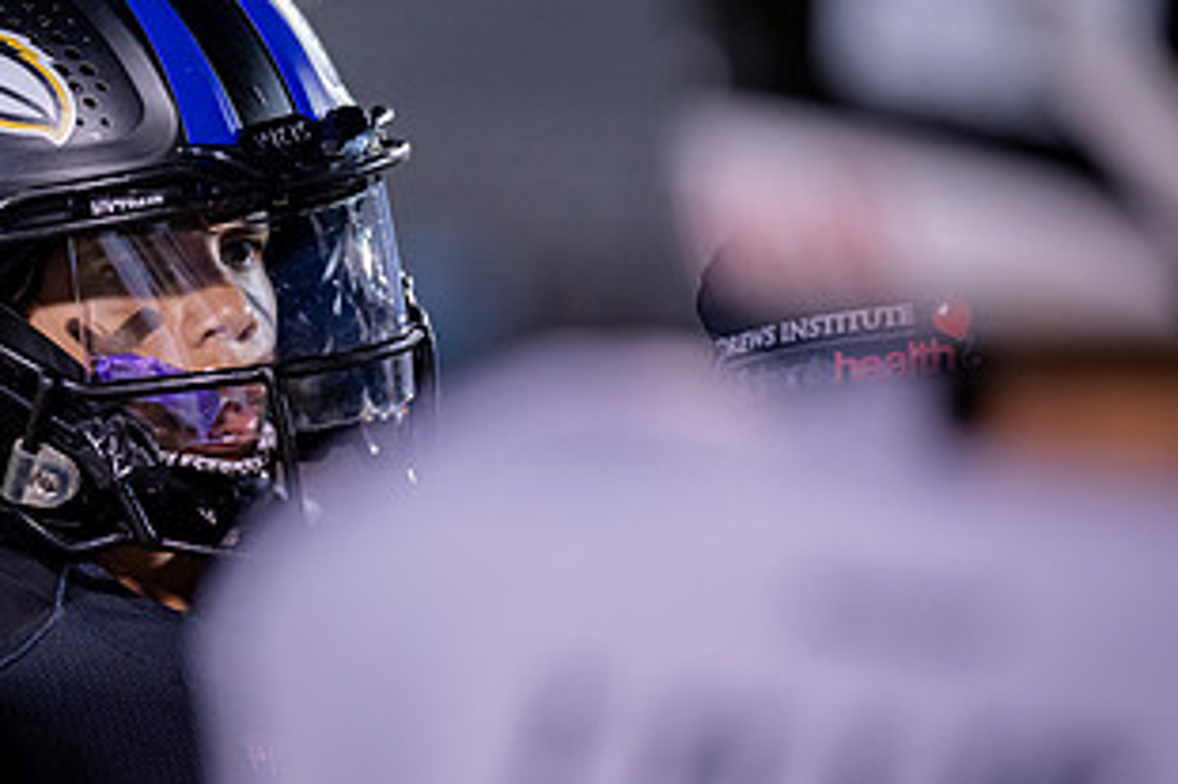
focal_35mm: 276
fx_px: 9026
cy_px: 286
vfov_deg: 5.0
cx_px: 93
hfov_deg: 7.4
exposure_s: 1/1000
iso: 1250
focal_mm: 135
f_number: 1.8
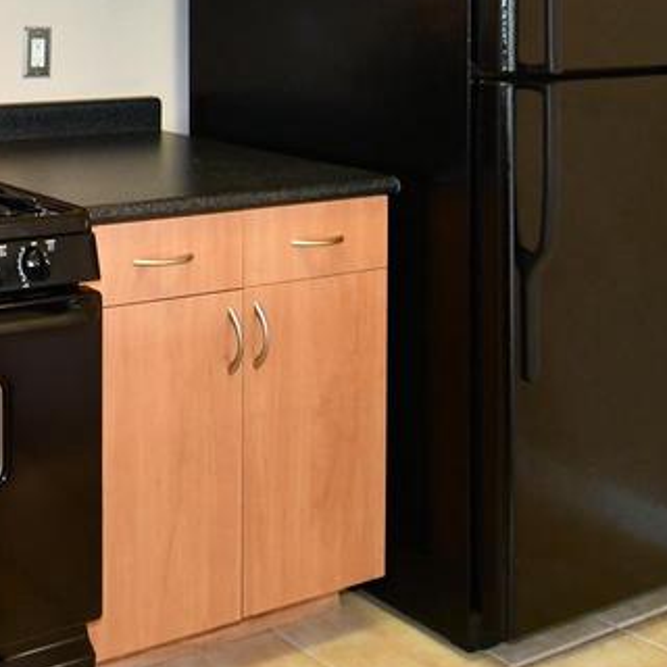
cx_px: -250
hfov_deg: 27.5
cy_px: 153
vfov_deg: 33.8
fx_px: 1068
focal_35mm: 49
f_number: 4
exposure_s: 1/60
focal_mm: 12
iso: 2000
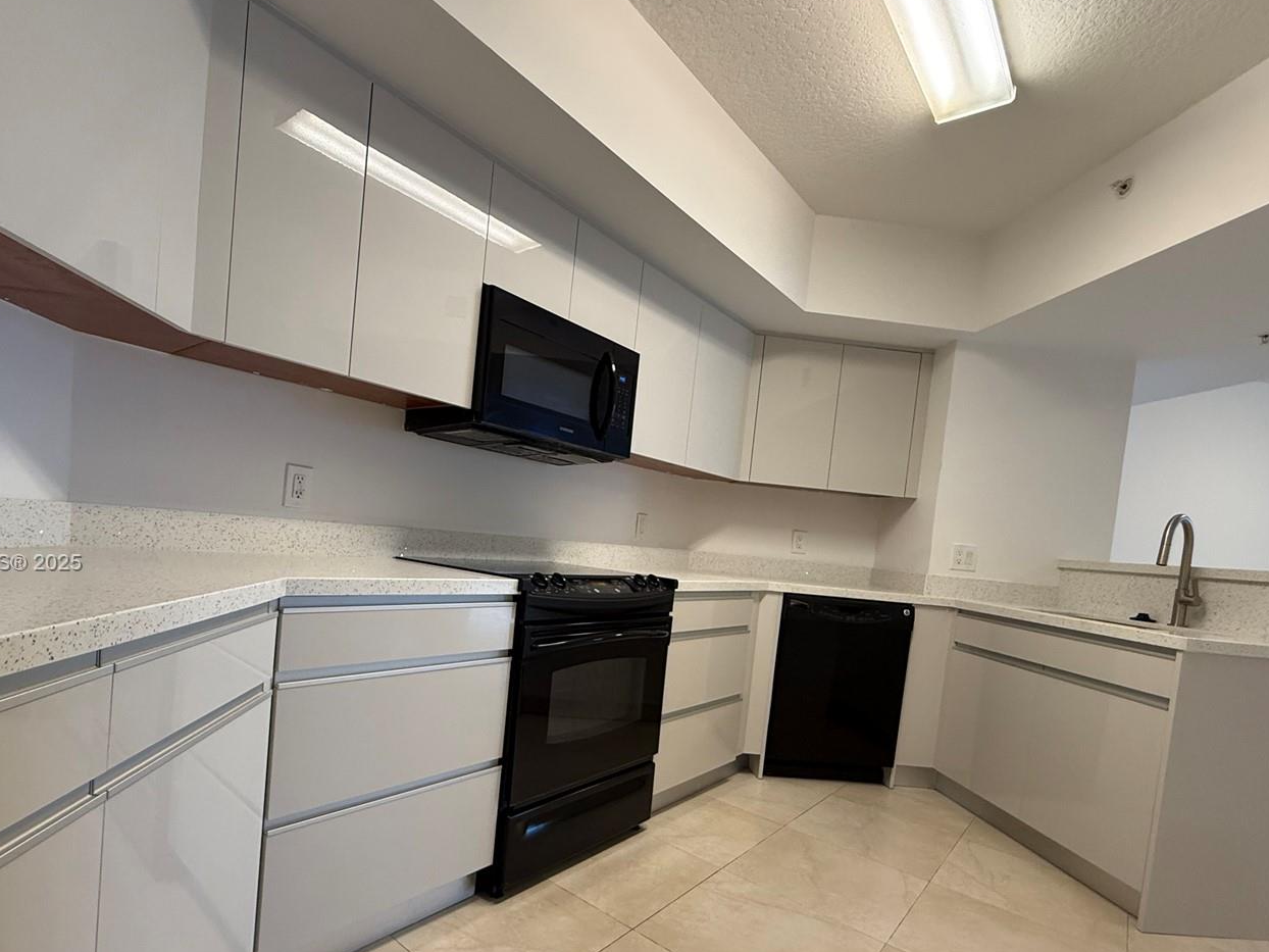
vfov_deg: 71.0
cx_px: 571
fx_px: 660
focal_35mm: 18
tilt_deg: -2.5
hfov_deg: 87.5
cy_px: 564
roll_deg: -5.7
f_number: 2.2
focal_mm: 2.22
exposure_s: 1/60
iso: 250
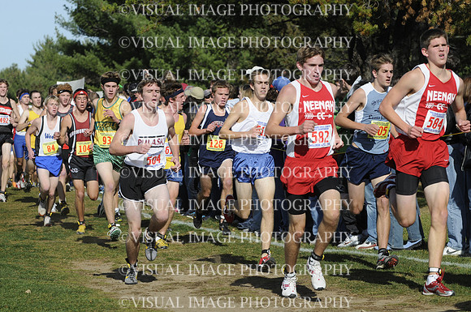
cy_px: 156
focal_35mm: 180
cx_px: 236
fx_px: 2352
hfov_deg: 11.4
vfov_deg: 7.6
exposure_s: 1/800
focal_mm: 120
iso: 200
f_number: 5.6
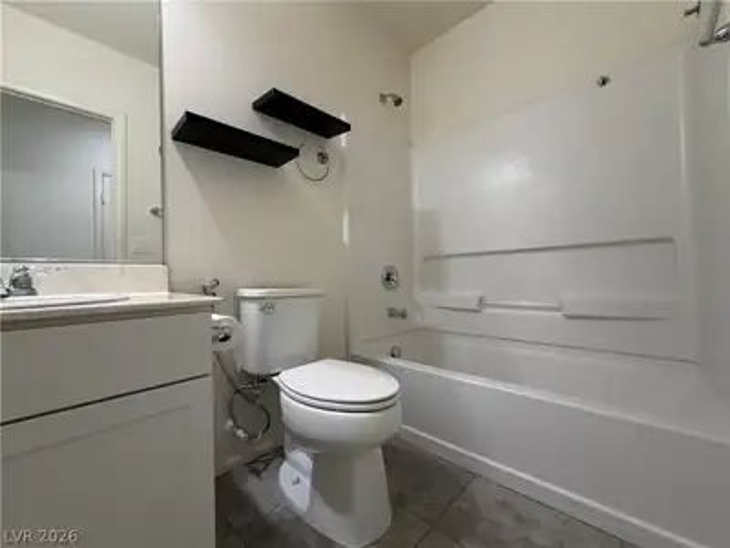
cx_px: 365
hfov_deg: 102.1
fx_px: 295
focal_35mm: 14
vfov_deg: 85.7
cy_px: 274
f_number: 2.2
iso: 200
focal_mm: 2.22
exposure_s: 1/60
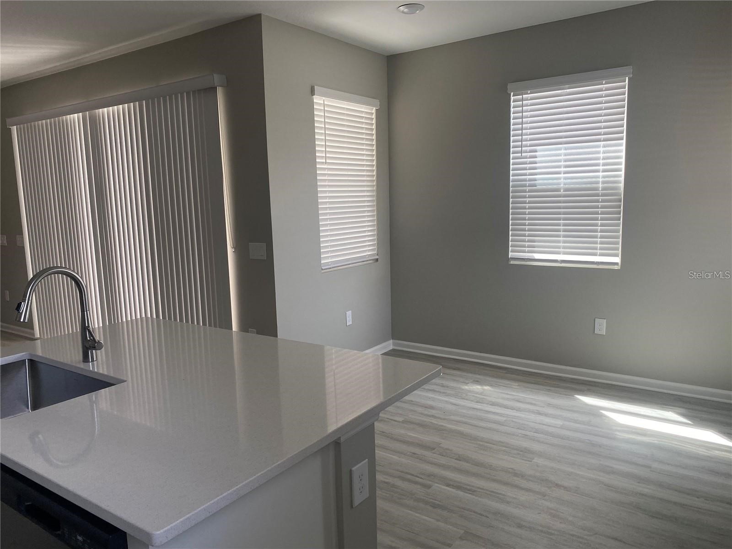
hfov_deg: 67.3
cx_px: 366
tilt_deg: -8.8
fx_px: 550
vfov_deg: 53.1
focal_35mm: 26
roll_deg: +1.5
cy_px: 274
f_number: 1.8
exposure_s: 1/121
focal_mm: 4.25
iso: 100
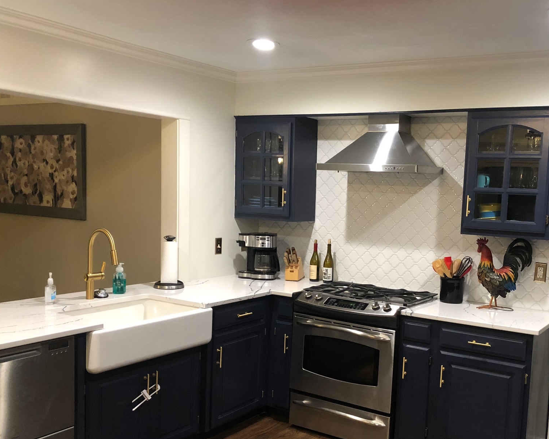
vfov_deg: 40.0
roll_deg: -3.1
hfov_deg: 48.5
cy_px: 261
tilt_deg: -6.2
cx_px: 353
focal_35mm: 37
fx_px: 601
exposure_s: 1/15
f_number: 1.8
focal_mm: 3.99
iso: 100
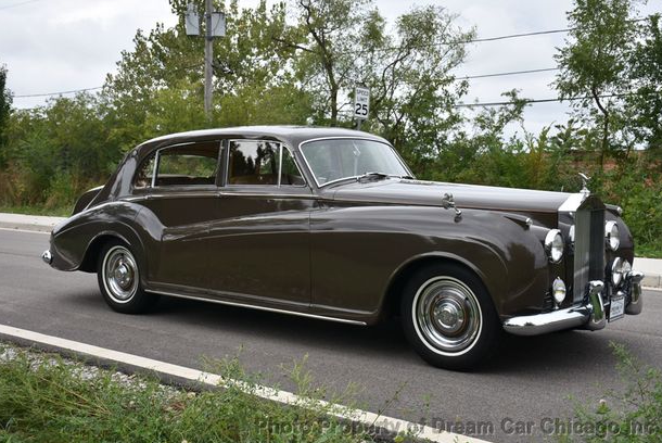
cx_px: 343
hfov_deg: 45.8
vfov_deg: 31.6
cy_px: 215
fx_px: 783
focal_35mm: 43
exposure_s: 1/250
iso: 100
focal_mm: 27
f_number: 5
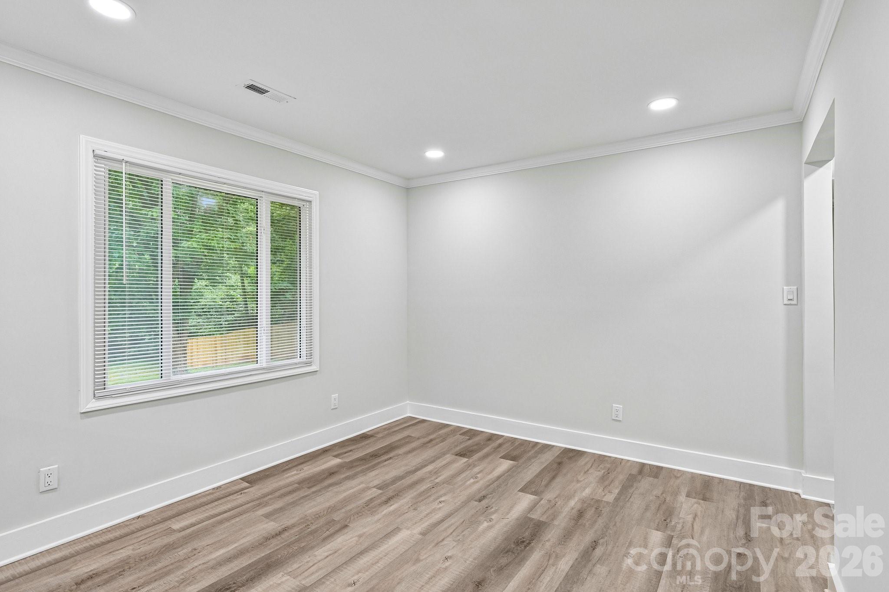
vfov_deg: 67.4
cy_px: 296
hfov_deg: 90.0
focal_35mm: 18
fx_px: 444
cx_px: 444
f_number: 8
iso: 360
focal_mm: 18
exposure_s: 1/20
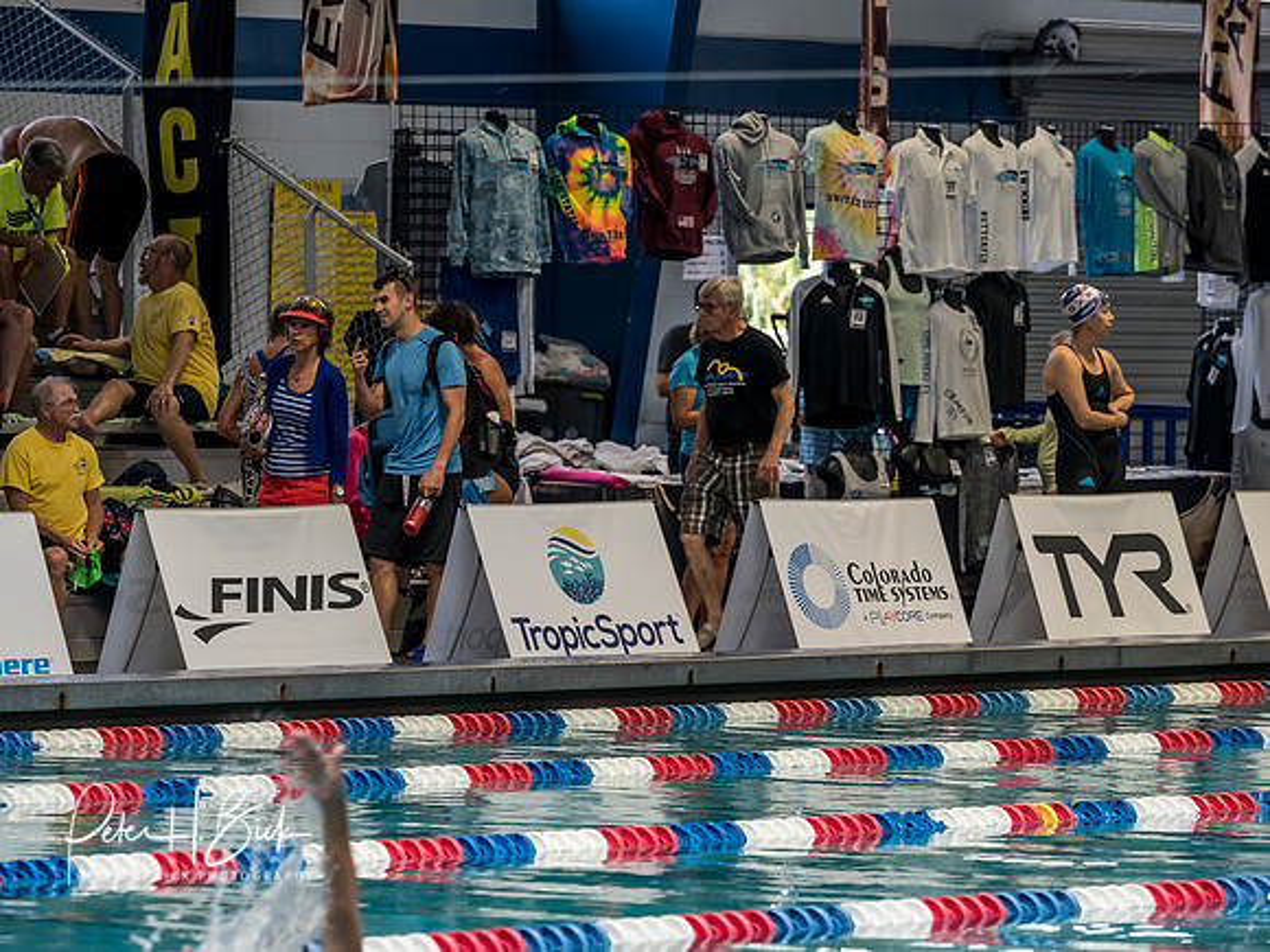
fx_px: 9539
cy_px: 476
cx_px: 635
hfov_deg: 7.6
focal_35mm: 260
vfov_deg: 5.7
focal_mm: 130
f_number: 3.5
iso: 1250
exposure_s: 1/200
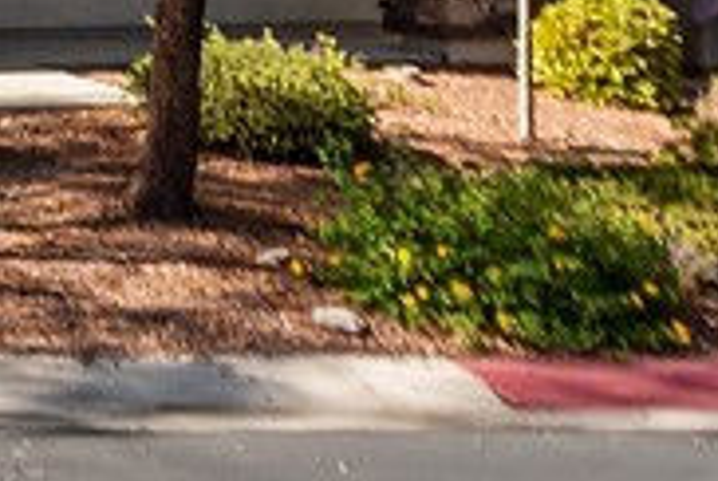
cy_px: -323
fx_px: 2617
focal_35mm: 131
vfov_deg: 10.0
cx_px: -767
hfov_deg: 13.2
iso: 100
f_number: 8
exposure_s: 1/80
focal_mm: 22
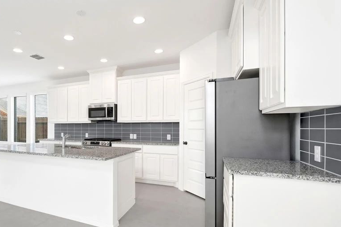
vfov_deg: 61.7
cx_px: 115
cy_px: 130
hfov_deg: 81.2
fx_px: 189
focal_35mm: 20
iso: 250
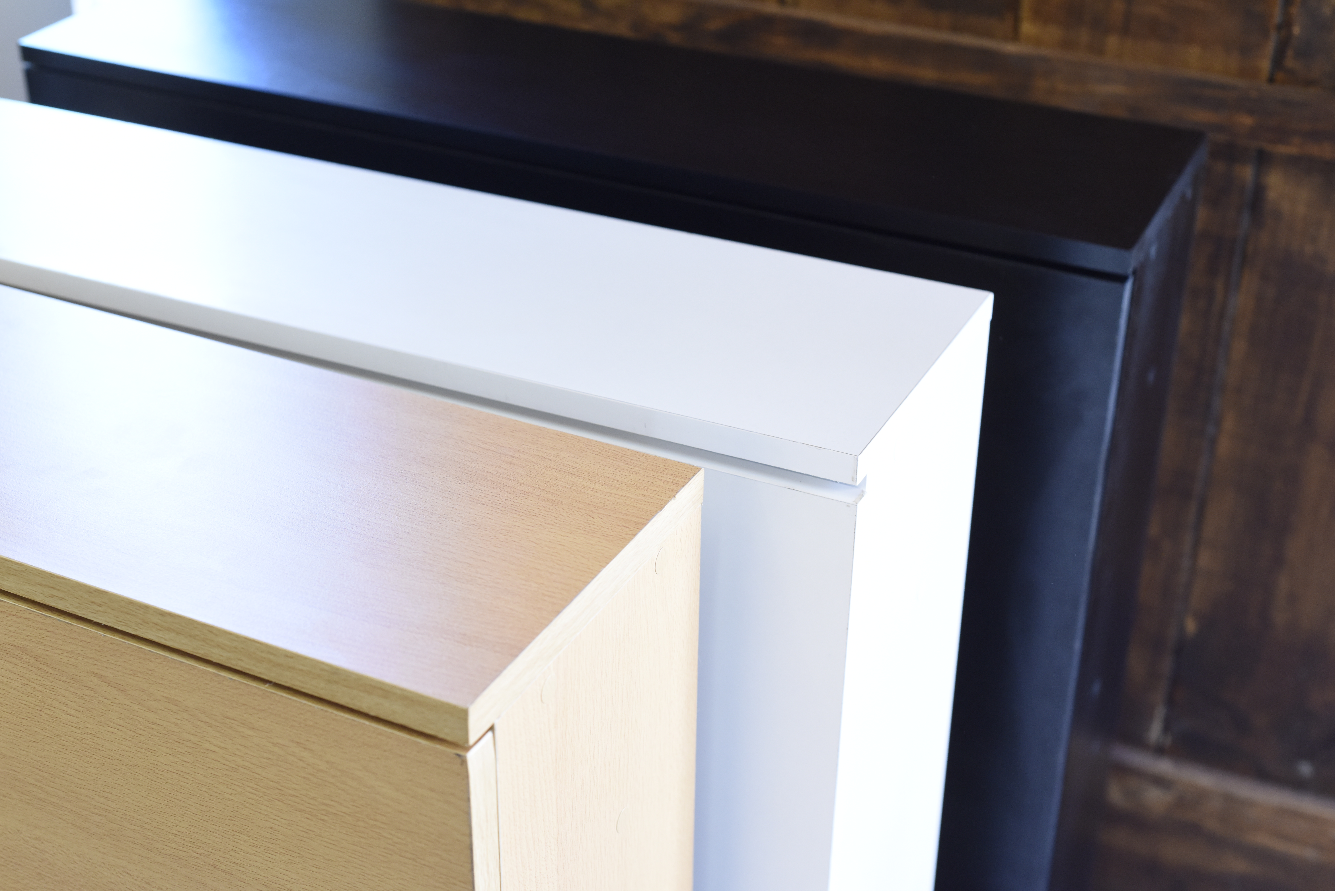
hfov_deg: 39.6
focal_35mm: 50
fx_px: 1855
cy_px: 446
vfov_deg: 27.0
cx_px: 668
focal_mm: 50
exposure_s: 1/125
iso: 2000
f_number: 4.5
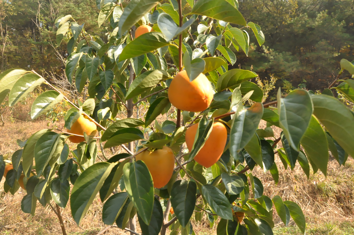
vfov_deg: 47.8
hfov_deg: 67.4
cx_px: 177
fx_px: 265
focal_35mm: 27
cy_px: 118
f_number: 5.6
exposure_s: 1/2000
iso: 2000
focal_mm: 18
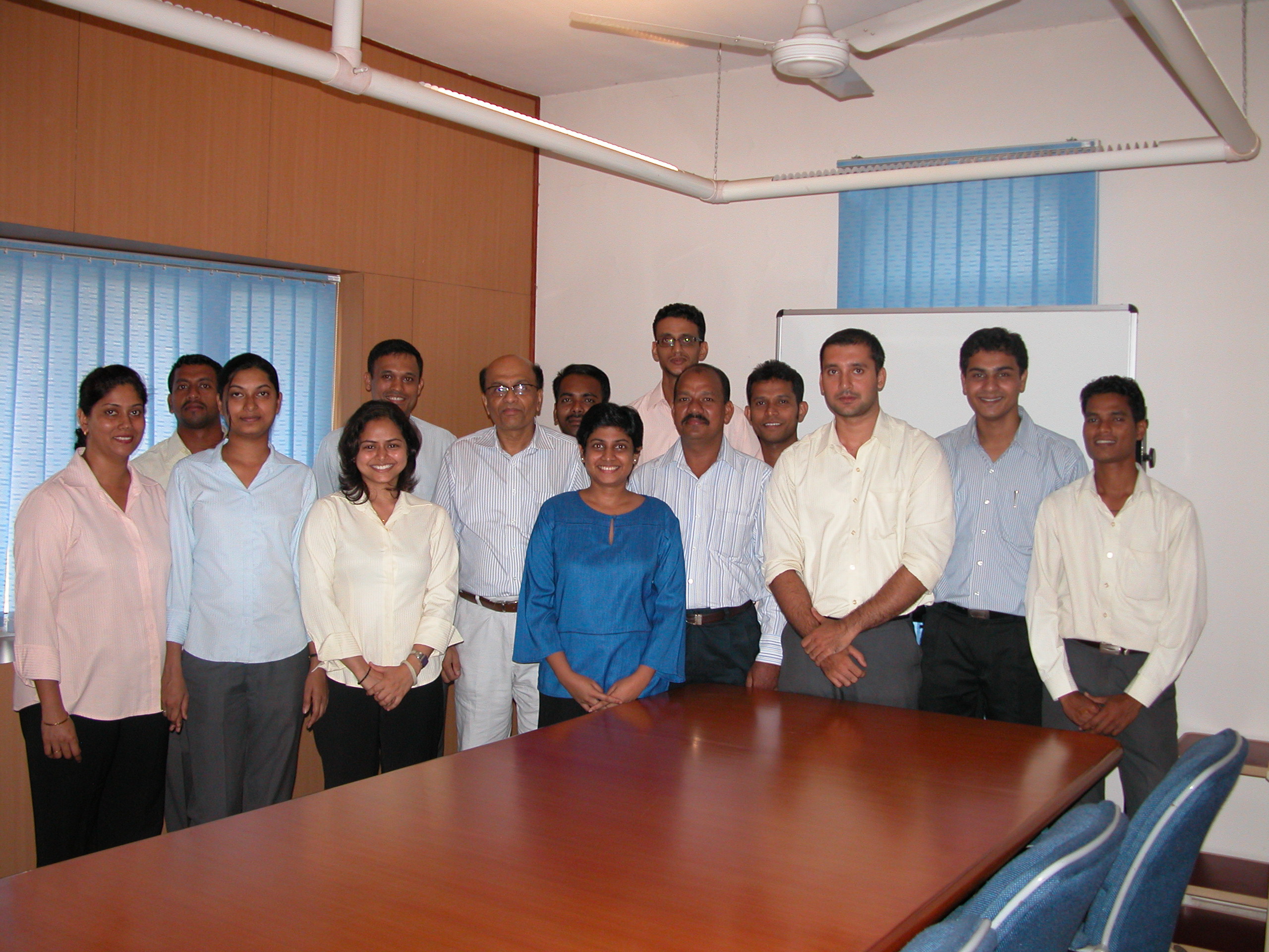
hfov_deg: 52.6
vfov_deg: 40.7
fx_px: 1283
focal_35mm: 35
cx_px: 634
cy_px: 476
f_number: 2.8
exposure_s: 1/60
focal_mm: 8.9
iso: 200
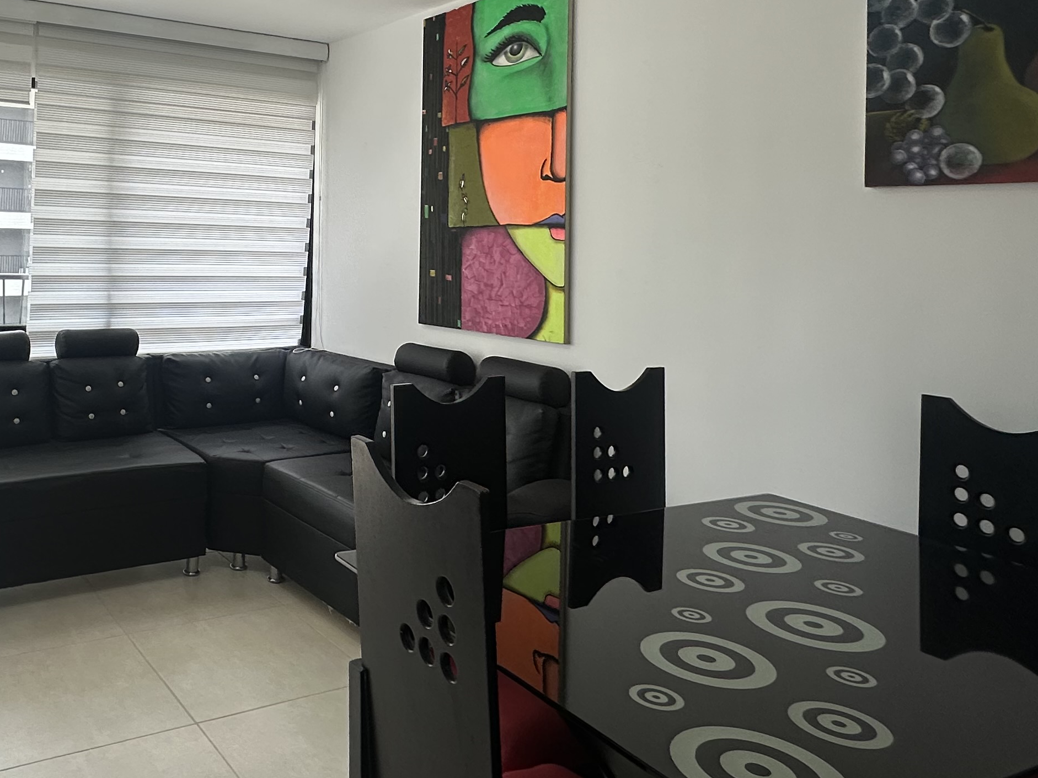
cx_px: 253
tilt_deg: +0.7
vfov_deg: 45.7
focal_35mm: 30
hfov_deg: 56.8
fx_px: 899
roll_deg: -0.4
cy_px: 229
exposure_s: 1/179
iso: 40
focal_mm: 2.22
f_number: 2.2
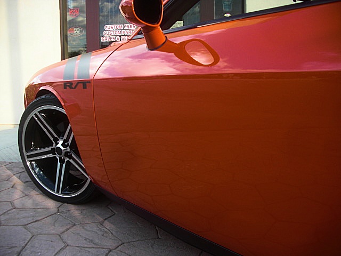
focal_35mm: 36
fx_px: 355
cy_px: 128
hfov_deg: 51.4
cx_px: 170
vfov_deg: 39.7
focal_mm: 6.3
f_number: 2.8
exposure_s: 1/160
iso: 50
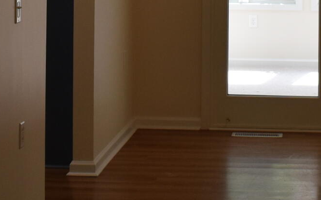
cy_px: -120
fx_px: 1207
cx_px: 215
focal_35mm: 138
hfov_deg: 15.1
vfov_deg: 9.2
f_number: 3.8
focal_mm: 20
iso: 400
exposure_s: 1/250
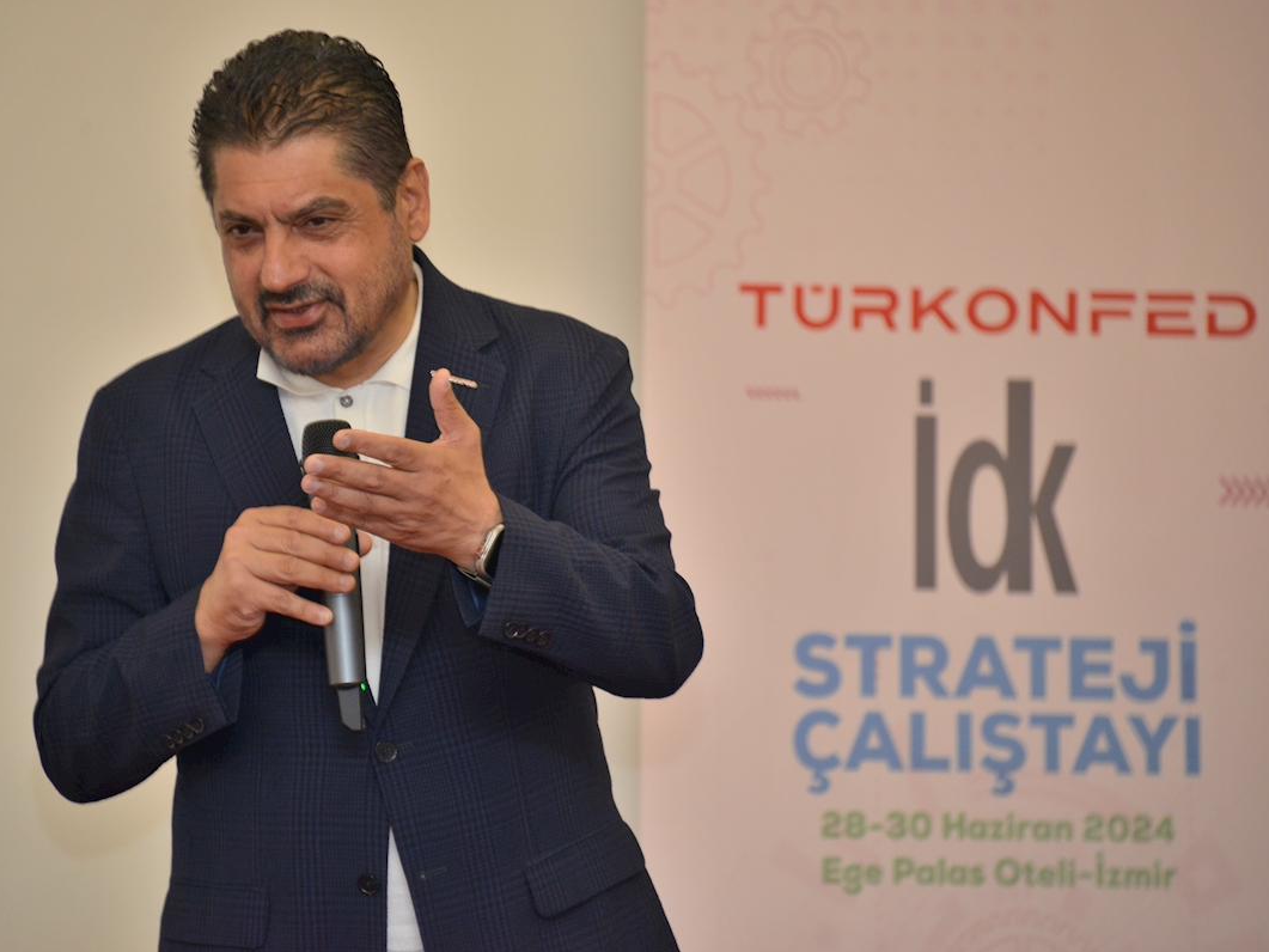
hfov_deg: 6.1
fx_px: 11952
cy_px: 476
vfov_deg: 4.6
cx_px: 558
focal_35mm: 326
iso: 1250
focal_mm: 300
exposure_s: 1/60
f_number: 5.6
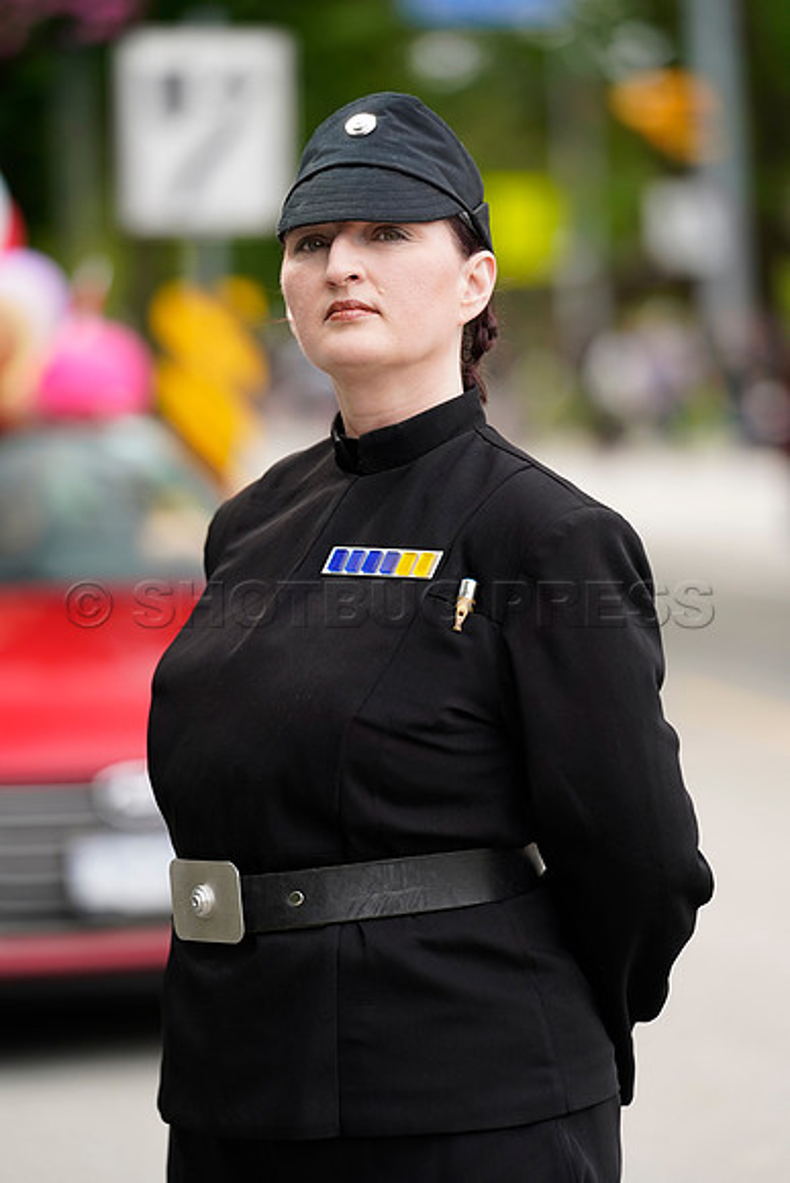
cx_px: 395
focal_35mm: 179
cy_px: 592
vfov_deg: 11.5
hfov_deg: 7.7
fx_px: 5888
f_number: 3.2
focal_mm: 179
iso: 320
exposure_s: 1/400
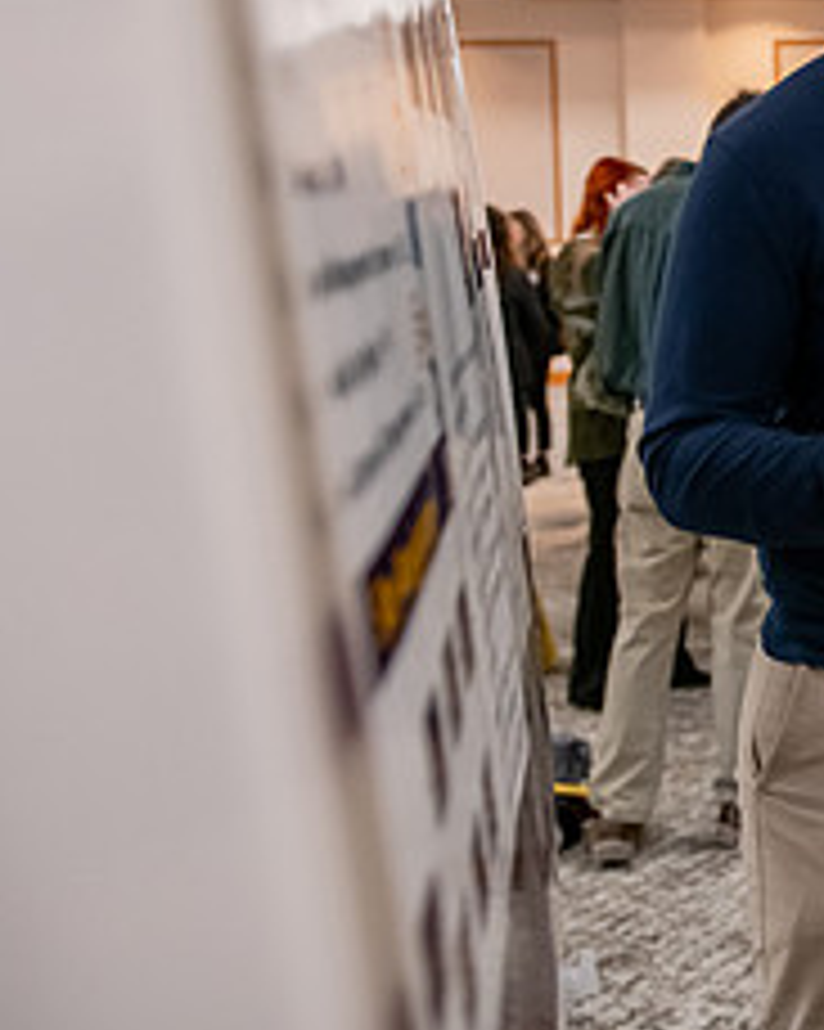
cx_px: 1121
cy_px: 209
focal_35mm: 57
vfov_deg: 32.2
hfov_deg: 23.1
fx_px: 1739
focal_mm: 24
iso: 2000
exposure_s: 1/200
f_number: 3.2
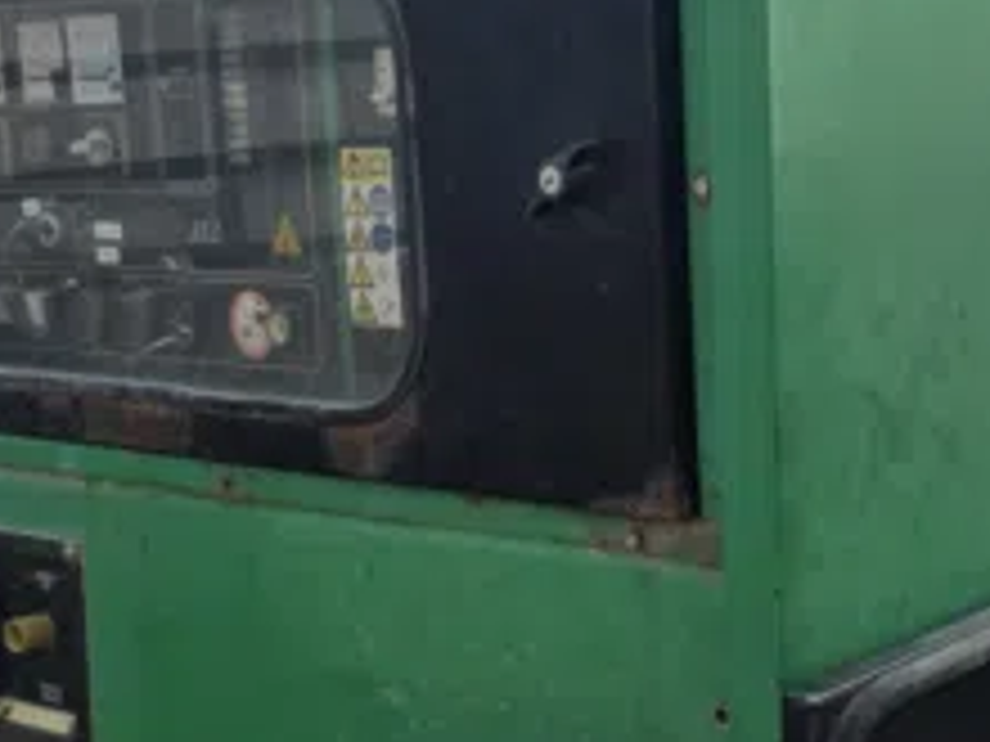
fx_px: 1916
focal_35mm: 67
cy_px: 445
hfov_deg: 28.4
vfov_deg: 21.9
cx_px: 770
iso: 80
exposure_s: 1/5296
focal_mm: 6.3
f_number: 1.7
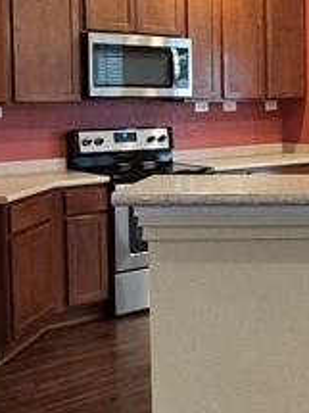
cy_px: 152
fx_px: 739
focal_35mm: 62
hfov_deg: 21.3
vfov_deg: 31.1
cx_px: 405
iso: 500
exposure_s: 1/60
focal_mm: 1.74
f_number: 2.2
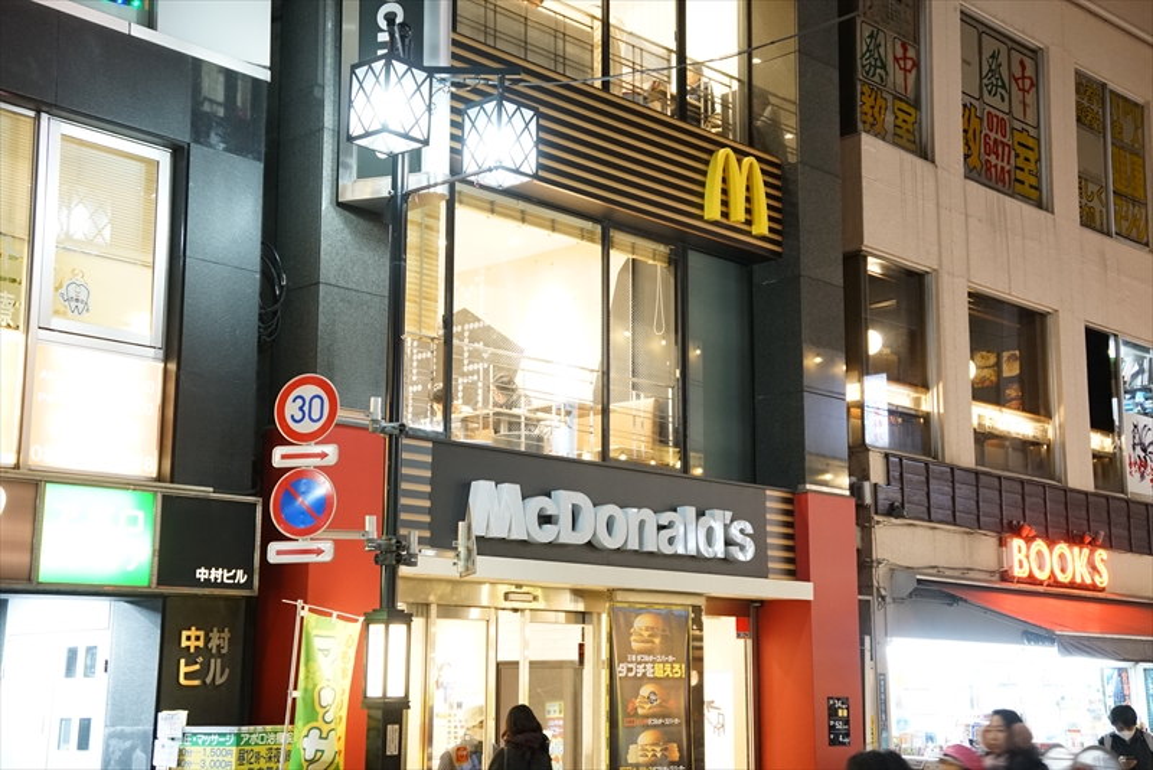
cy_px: 385
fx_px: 1570
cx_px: 576
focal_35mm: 49
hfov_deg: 40.3
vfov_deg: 27.5
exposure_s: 1/60
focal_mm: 33
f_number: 4.5
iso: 5000
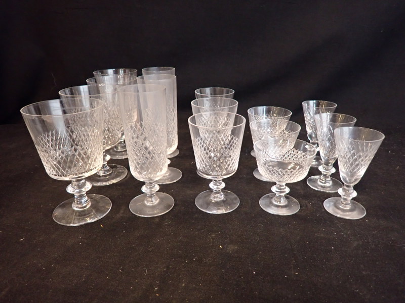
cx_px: 202
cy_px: 152
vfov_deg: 68.7
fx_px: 222
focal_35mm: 19
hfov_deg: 84.7
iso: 640
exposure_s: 1/30
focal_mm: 3.33
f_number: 2
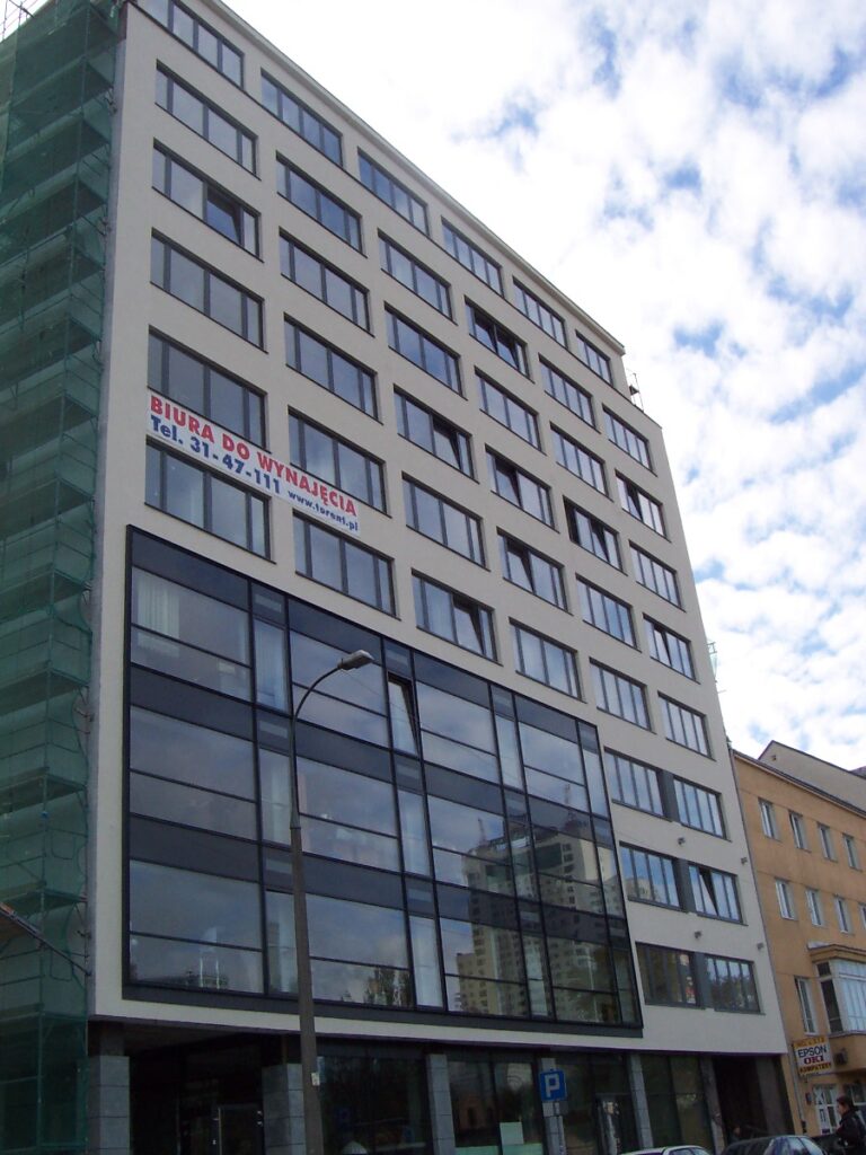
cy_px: 578
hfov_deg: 38.7
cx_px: 433
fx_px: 1234
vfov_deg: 50.1
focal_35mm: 37
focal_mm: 5.6
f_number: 5.6
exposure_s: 1/350
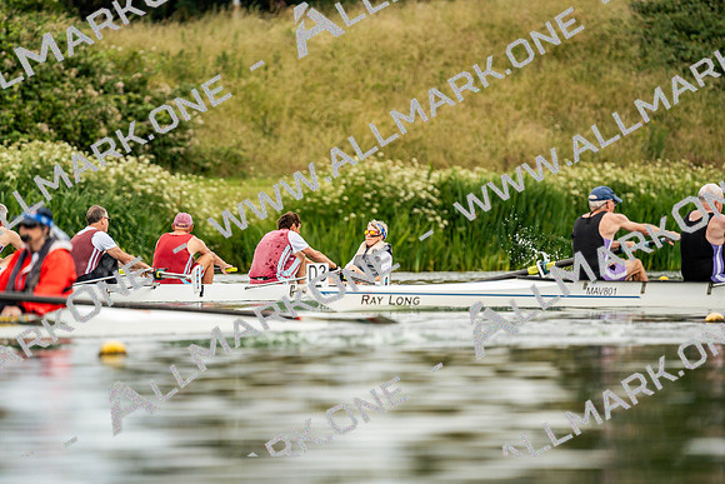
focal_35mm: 600
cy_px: 242
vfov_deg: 2.3
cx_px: 362
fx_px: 12086
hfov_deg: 3.4
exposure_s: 1/2000
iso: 500
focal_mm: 600
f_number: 6.3
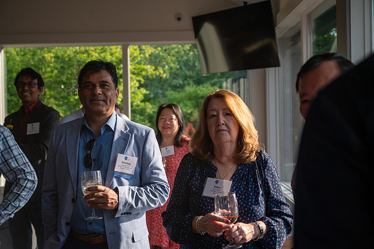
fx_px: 519
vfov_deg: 27.0
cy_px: 124
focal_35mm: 50
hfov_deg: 39.6
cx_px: 187
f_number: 4
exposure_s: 1/1600
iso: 640
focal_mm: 50
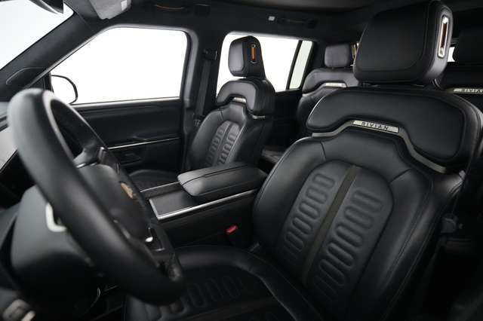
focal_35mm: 18
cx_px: 242
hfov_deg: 90.0
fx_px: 241
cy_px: 160
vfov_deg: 67.3
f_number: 2.8
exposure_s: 1/125
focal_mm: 18
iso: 12800
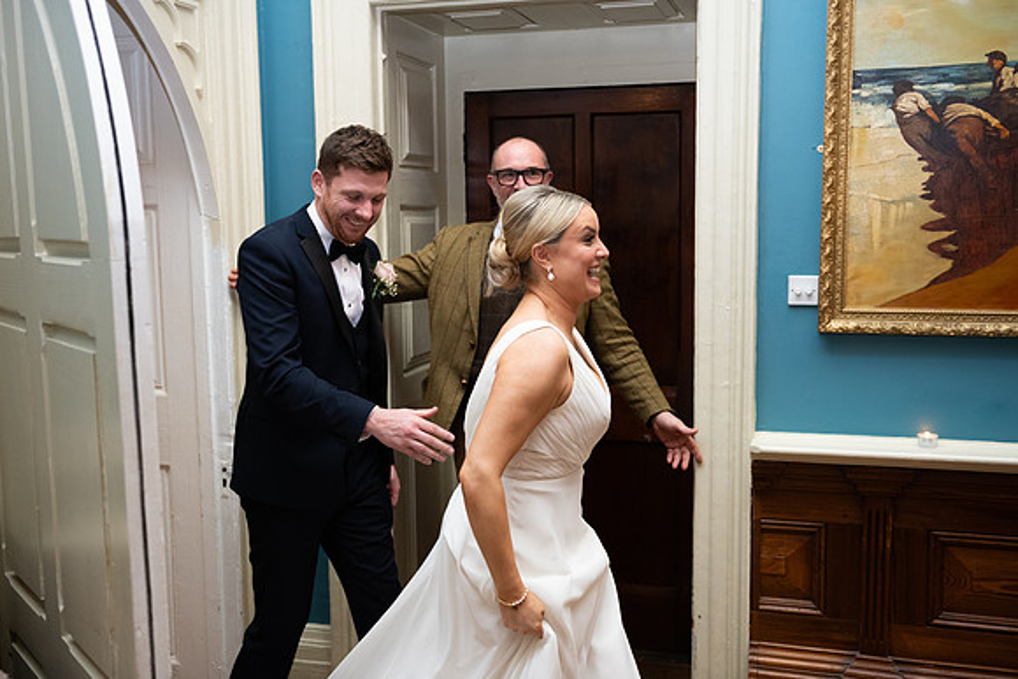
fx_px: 1075
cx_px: 509
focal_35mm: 38
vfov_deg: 35.1
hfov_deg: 50.7
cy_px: 340
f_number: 3.5
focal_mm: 38
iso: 1250
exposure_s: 1/160
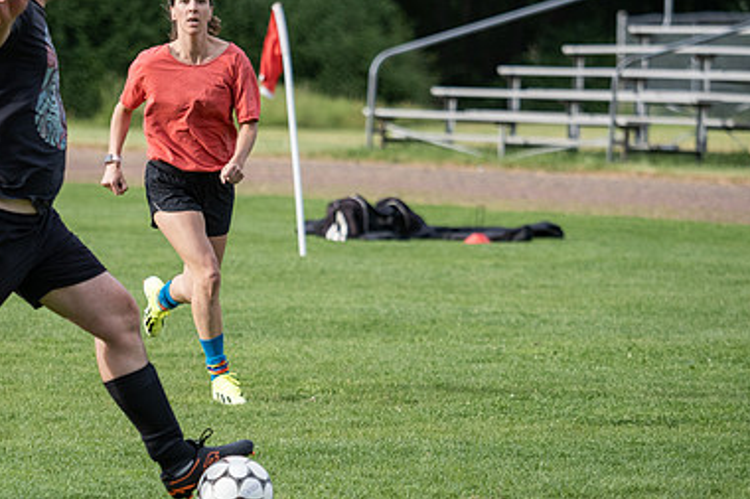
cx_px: 225
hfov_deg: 5.2
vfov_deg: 3.5
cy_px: 250
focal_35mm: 397
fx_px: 8267
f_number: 2.8
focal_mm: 125
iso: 320
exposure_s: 1/1250
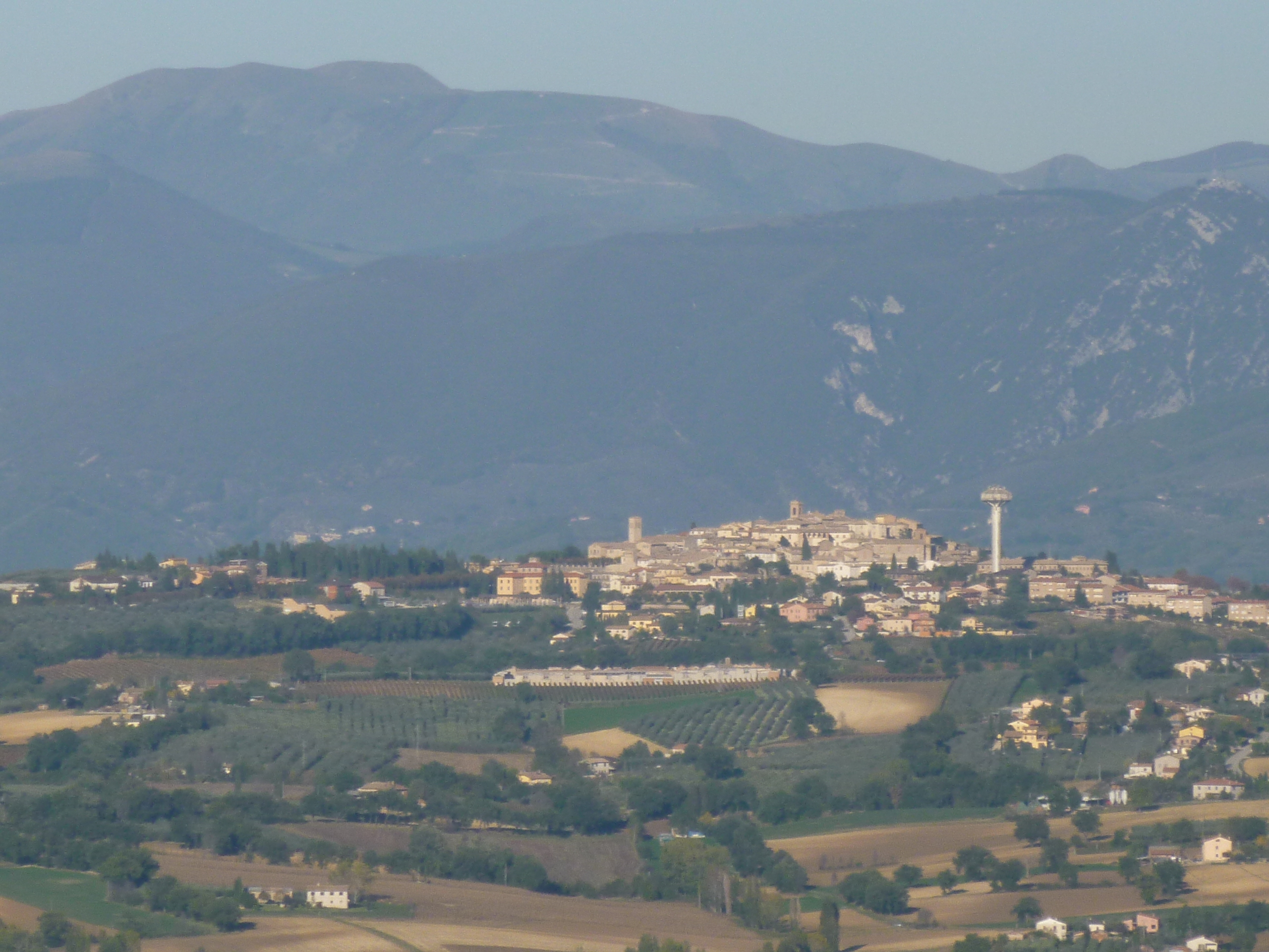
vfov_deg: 3.3
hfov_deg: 4.4
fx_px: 16497
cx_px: 634
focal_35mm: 450
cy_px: 476
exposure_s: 1/500
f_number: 5.9
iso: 100
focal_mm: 45
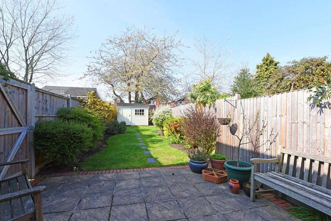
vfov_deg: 70.5
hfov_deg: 93.2
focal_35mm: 17
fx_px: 156
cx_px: 165
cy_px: 117
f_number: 7.1
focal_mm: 15
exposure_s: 1/640
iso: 800
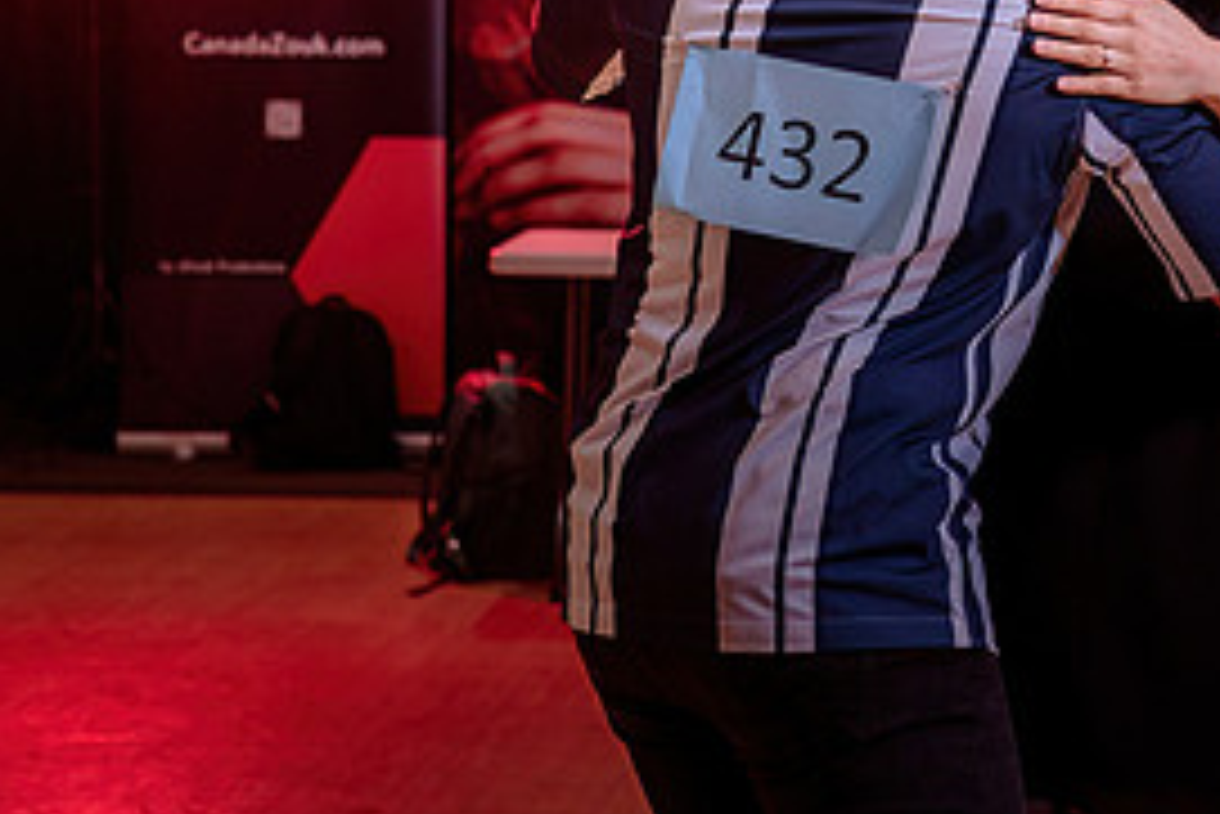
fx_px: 4306
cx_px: 951
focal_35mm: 127
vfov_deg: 10.8
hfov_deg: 16.0
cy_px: 209
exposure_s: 1/100
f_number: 3.2
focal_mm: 48
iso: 400
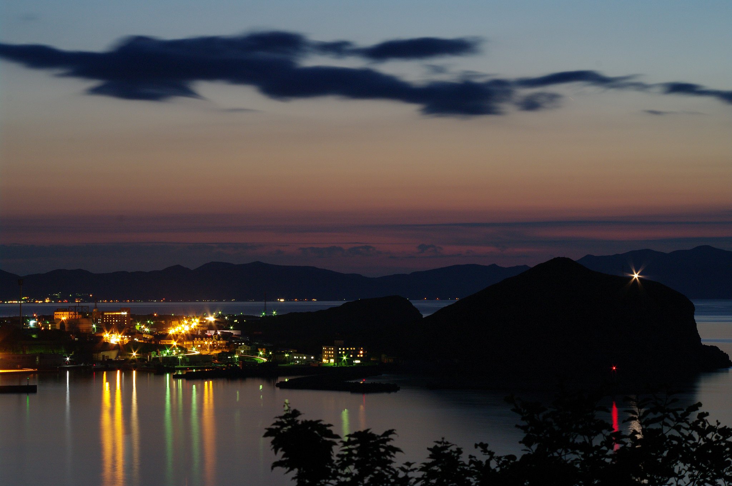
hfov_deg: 17.5
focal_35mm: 117
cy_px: 243
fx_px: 2376
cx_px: 366
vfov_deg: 11.7
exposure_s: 30
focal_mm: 77.5
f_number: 13
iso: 200
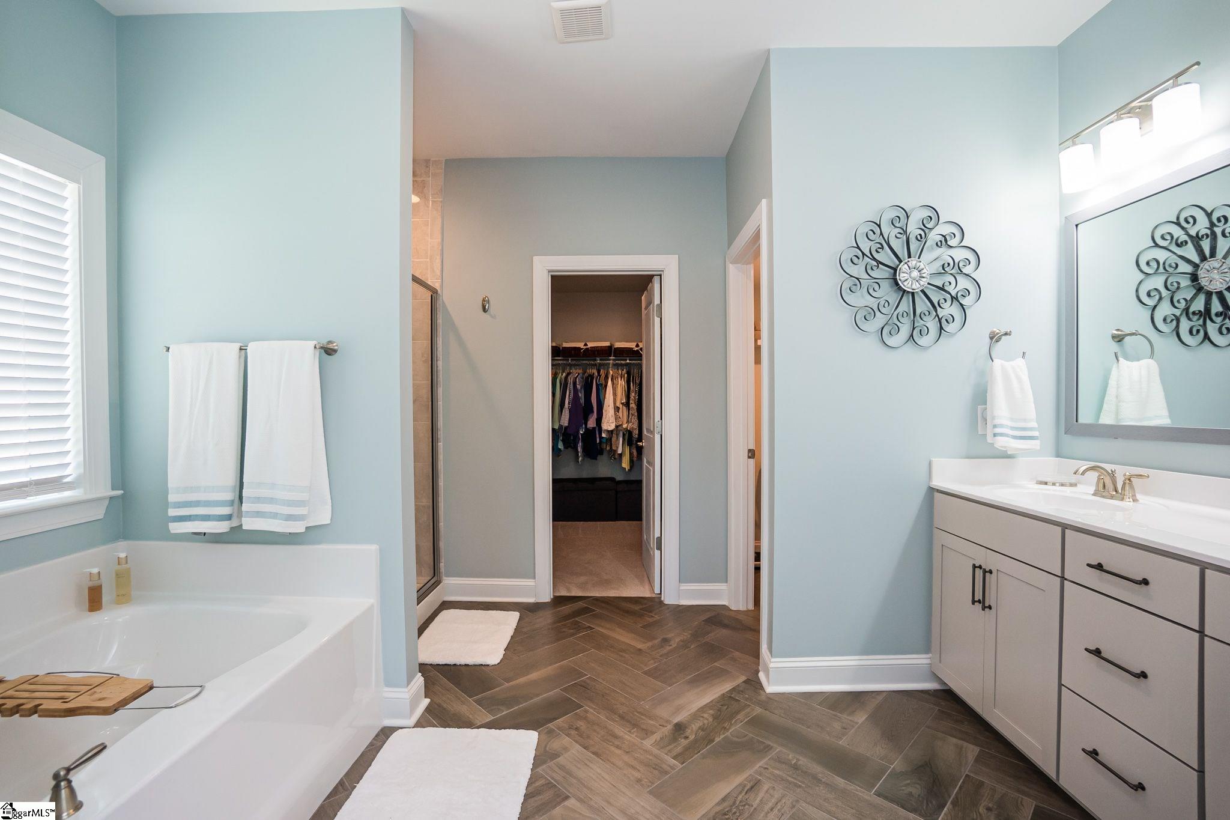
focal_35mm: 15
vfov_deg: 77.3
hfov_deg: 100.4
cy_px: 410
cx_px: 615
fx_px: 512
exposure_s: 1/100
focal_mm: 10
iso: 800
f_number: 4
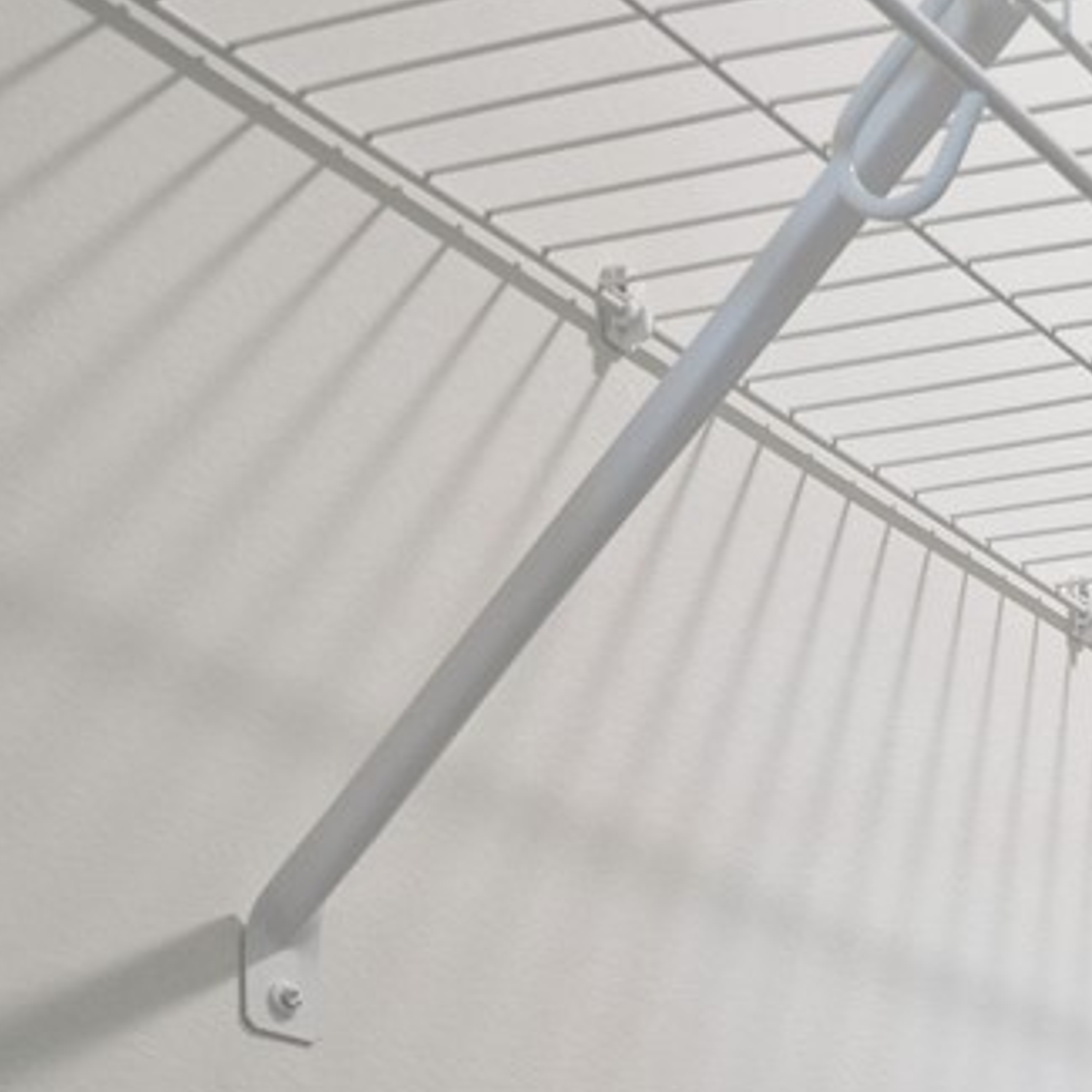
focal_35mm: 71
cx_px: 2152
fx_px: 2534
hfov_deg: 17.6
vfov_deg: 20.2
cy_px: 1722
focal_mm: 16
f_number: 8
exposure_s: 1/15
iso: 400
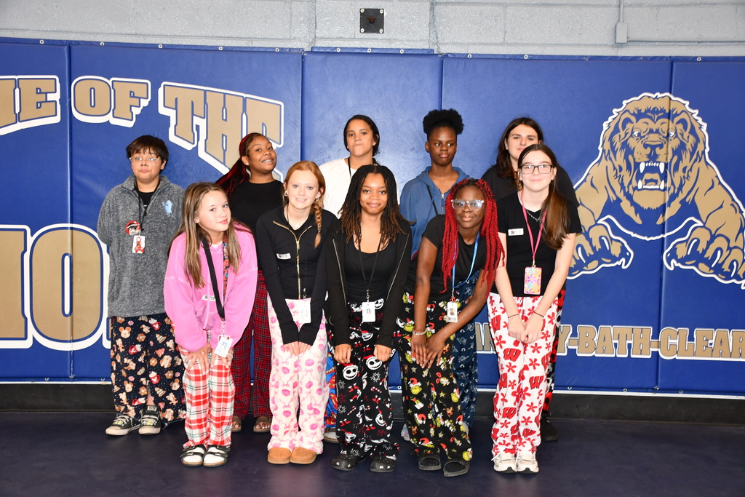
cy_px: 248
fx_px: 993
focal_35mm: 48
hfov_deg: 41.1
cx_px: 372
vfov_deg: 28.1
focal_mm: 32
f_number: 4
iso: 1100
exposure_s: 1/60
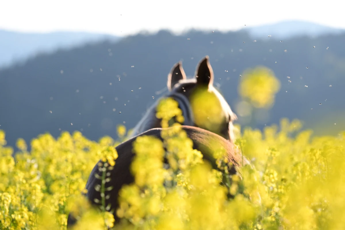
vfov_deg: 6.9
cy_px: 115
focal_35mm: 200
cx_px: 172
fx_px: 1917
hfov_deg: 10.3
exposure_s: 1/1000
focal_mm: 200
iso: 400
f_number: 5.6
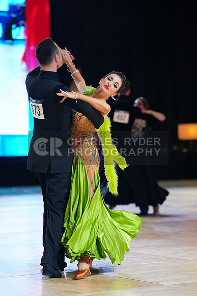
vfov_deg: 15.2
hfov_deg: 10.2
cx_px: 98
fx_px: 1107
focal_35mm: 135
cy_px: 148
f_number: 2.8
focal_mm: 135
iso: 2000
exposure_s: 1/500
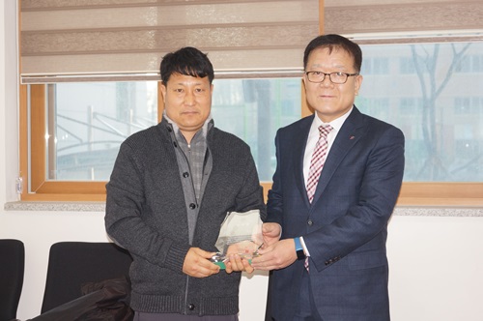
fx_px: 1005
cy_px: 160
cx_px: 242
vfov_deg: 18.1
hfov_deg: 27.0
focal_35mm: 75
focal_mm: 50
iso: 500
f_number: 5.6
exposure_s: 1/160
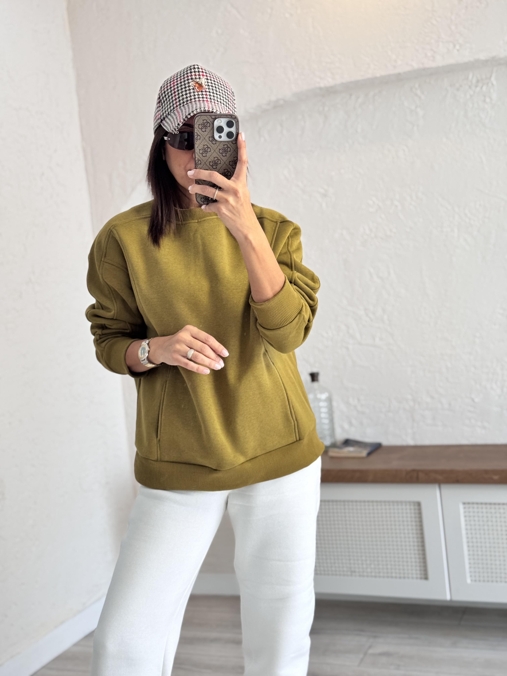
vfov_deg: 39.7
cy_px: 338
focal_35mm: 48
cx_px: 254
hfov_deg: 30.3
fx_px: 937
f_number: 1.78
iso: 64
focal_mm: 6.76
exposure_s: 1/121
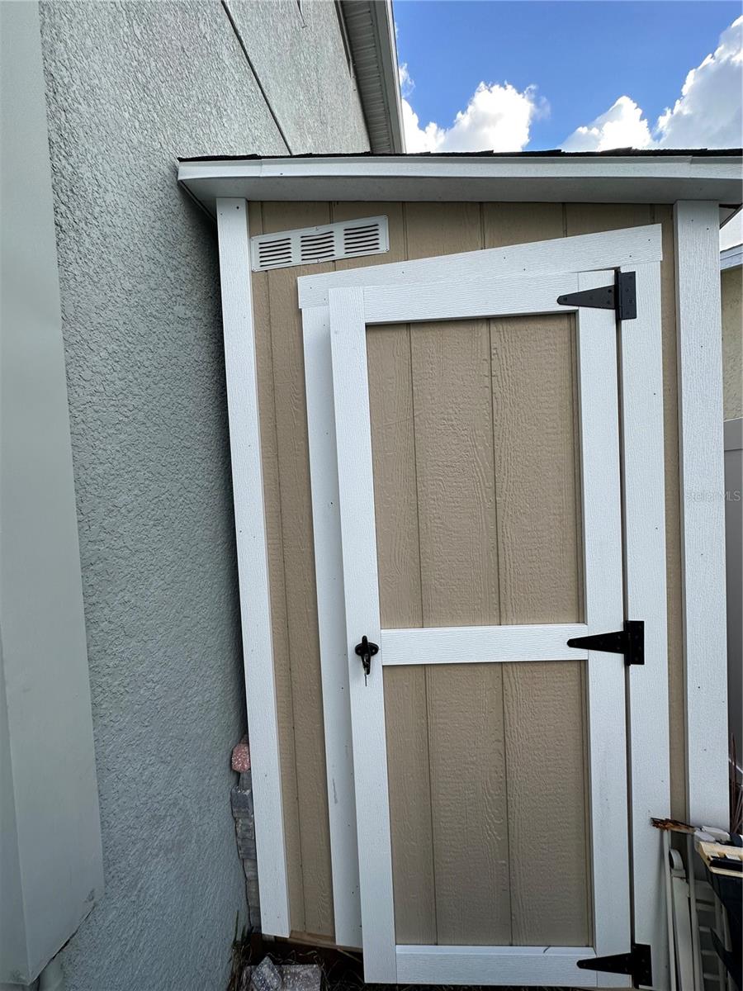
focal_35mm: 14
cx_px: 372
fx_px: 401
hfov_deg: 85.7
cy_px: 496
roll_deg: +4.3
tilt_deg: -1.6
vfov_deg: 102.1
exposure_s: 1/421
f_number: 2.2
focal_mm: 2.22
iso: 40
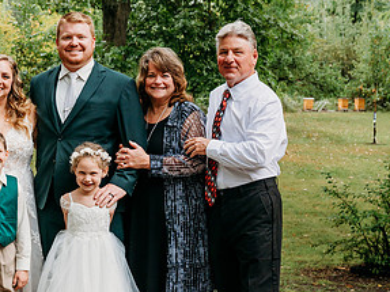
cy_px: 147
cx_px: 57
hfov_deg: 27.4
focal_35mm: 69
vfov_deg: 21.3
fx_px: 777
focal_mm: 33
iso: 200
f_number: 4.5
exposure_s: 1/400
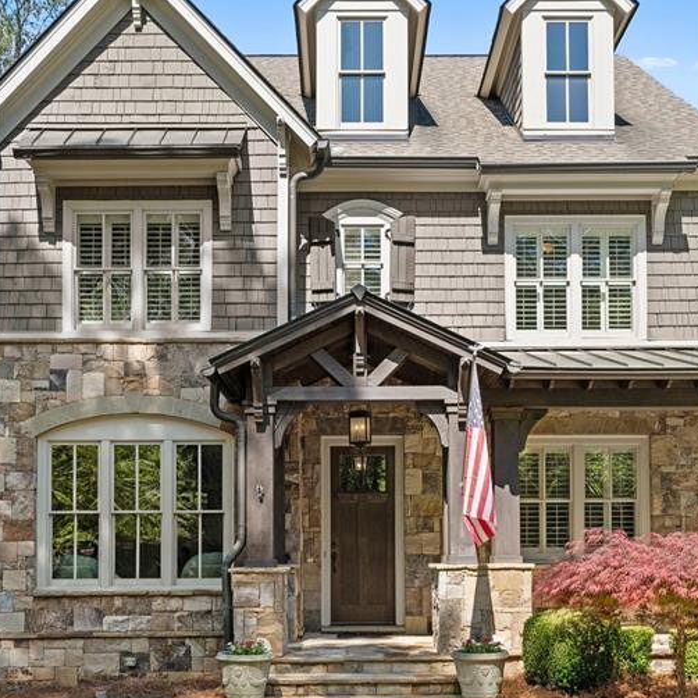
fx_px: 905
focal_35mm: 40
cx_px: 350
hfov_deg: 42.2
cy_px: 466
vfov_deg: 41.6
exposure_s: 1/2000
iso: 1250
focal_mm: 30.5
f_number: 6.3
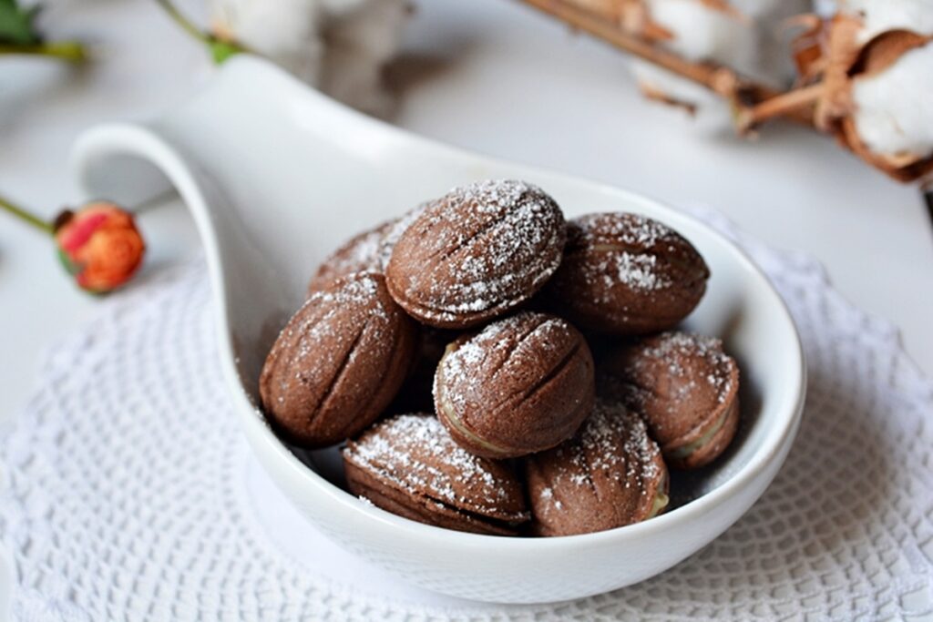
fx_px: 2333
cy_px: 311
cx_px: 466
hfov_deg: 22.6
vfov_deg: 15.2
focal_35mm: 90
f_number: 5.6
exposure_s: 1/125
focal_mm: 60
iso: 500
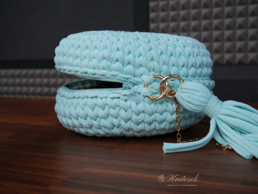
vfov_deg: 31.5
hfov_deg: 41.2
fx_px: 343
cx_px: 129
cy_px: 97
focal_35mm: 46
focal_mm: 23
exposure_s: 1/125
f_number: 4.3
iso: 500
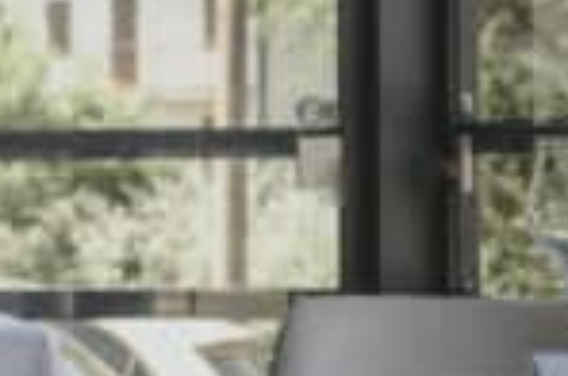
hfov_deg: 9.1
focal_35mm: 217
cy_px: 207
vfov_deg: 6.3
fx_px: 3416
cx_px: -403
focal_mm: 46
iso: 64
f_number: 2.8
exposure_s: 1/250
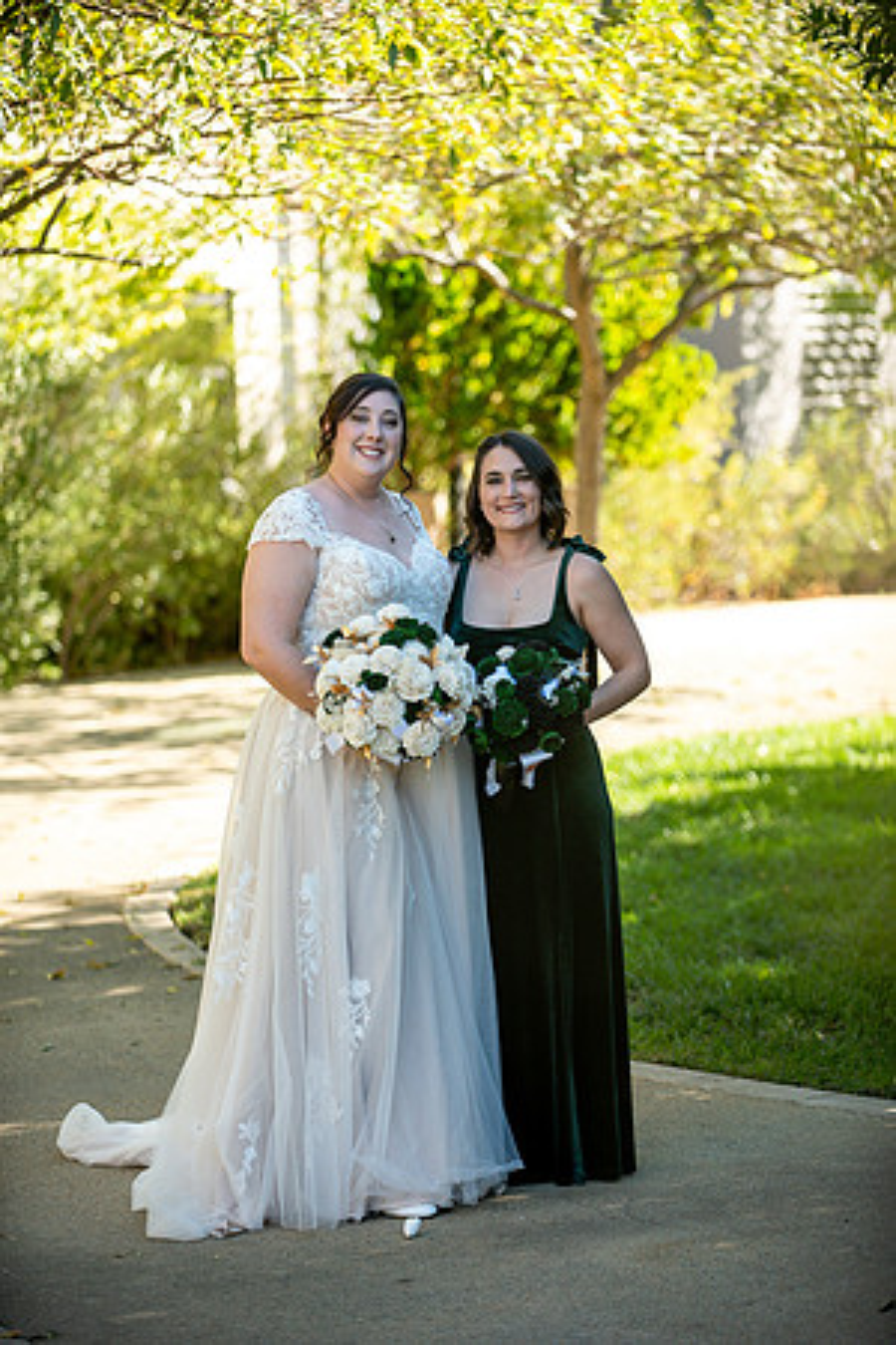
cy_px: 672
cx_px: 448
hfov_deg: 11.8
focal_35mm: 116
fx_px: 4330
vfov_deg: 17.6
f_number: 2.8
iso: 400
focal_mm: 116
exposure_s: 1/1600
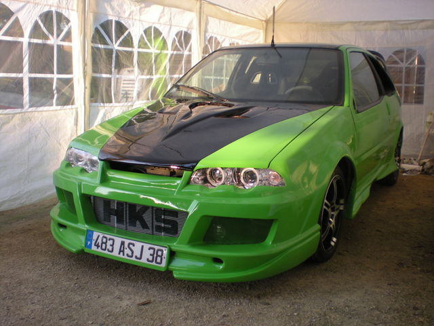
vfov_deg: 37.7
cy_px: 163
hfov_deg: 49.0
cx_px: 217
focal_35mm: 38
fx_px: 476
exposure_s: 1/130
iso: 117
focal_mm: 6.3
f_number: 3.1
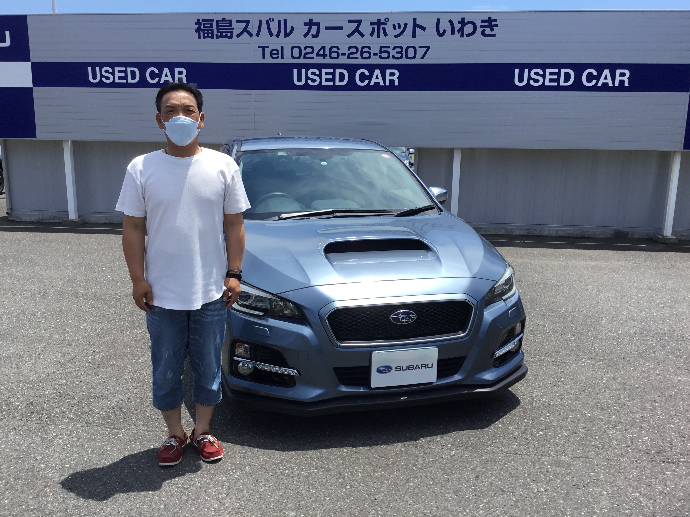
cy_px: 258
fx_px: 618
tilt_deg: -13.1
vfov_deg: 45.4
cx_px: 345
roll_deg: -1.2
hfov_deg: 58.4
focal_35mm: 31
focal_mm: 3.3
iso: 25
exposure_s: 1/1087
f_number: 2.4
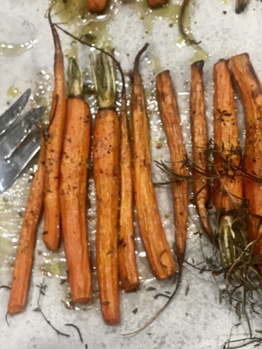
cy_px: 174
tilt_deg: -74.1
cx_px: 131
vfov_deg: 36.8
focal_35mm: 52
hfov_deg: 28.0
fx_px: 525
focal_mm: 6
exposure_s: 1/40
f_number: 2
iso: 320
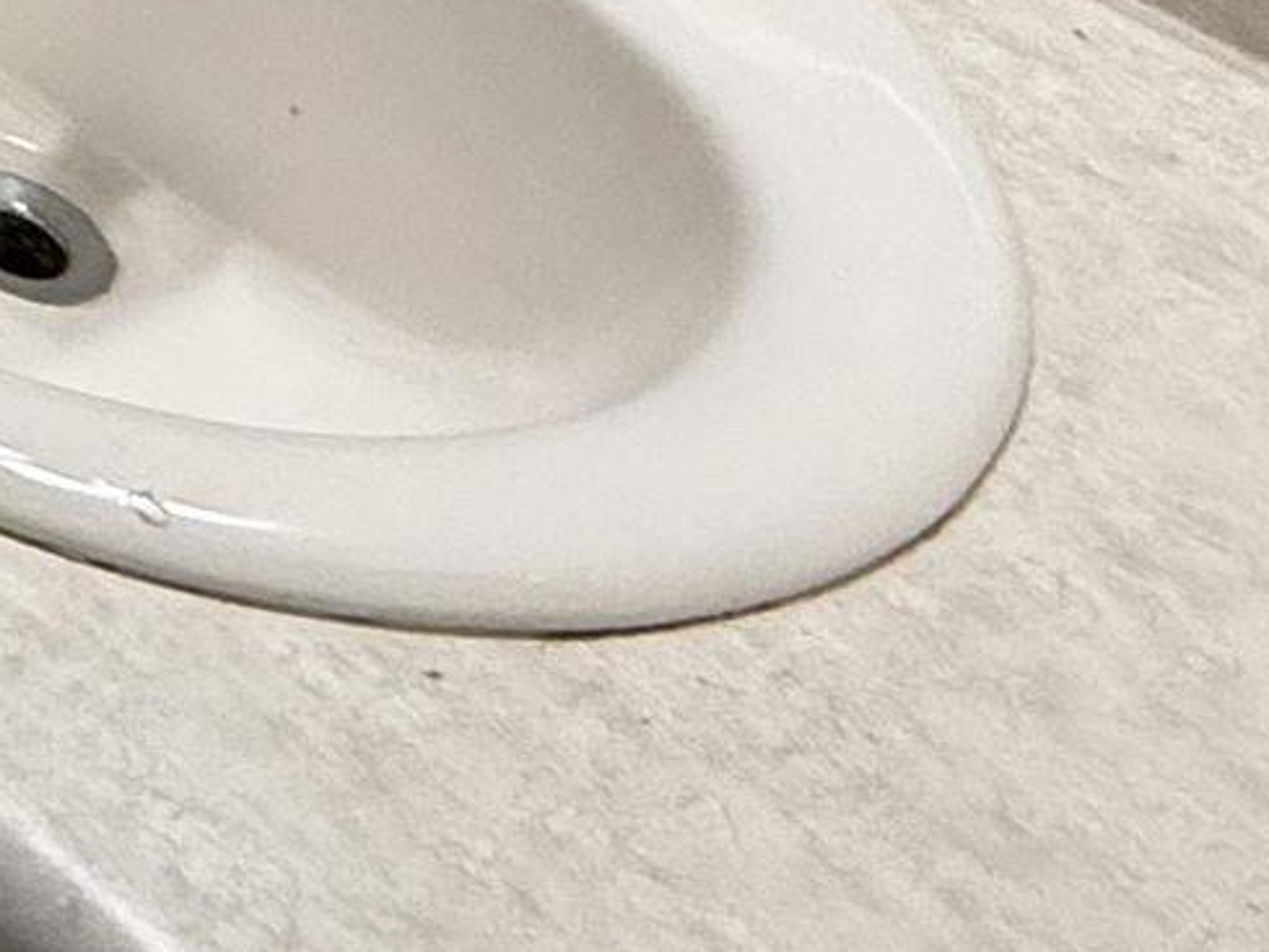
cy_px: -1588
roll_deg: -1.5
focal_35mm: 88
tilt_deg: -13.2
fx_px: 3227
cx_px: -1663
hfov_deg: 15.0
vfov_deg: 12.0
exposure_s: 1/120
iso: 250
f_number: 2.2
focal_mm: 2.22
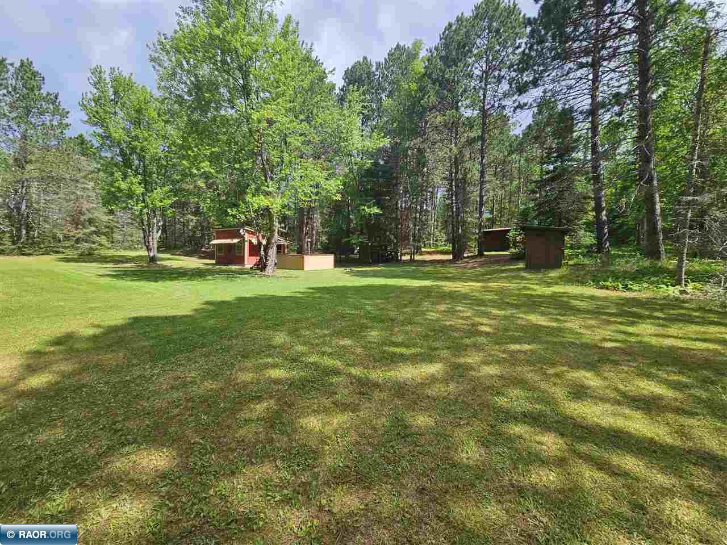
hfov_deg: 106.2
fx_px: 273
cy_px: 272
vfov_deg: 89.9
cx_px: 364
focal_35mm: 13
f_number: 2.2
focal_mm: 2.2
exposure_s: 1/1167
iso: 50
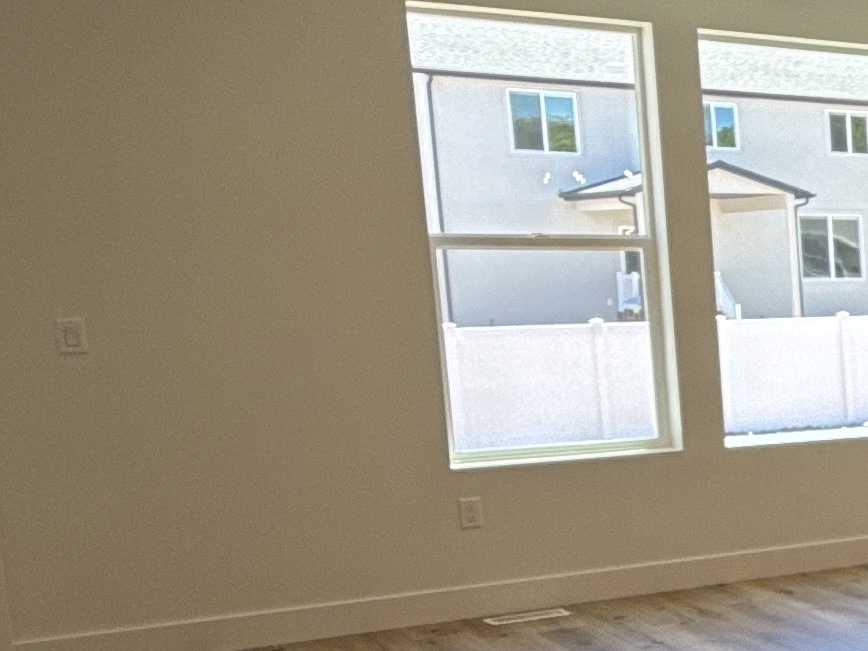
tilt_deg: -8.1
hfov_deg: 21.8
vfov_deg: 22.3
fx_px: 1630
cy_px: 505
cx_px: 1472
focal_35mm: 65
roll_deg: +0.0
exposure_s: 1/126
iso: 64
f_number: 2.2
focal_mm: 2.22
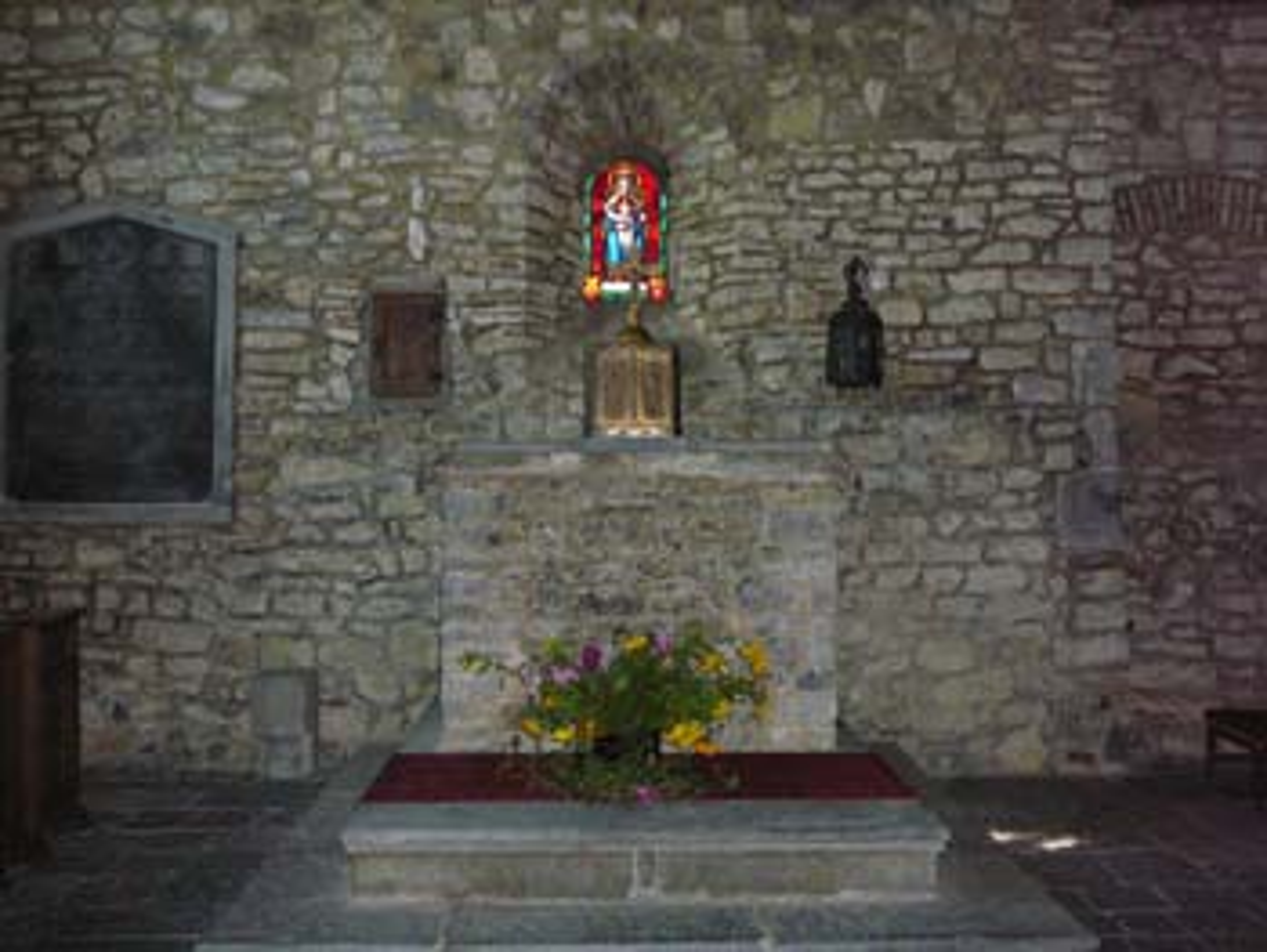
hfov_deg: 52.6
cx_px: 634
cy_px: 476
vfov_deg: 40.7
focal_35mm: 35
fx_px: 1282
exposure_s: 1/30
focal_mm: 5.2
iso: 400
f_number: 2.8
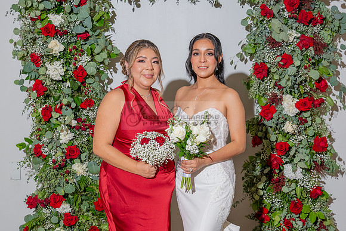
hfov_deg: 27.4
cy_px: 122
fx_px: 708
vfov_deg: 18.5
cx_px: 164
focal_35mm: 74
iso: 800
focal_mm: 70
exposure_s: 1/200
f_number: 5.6
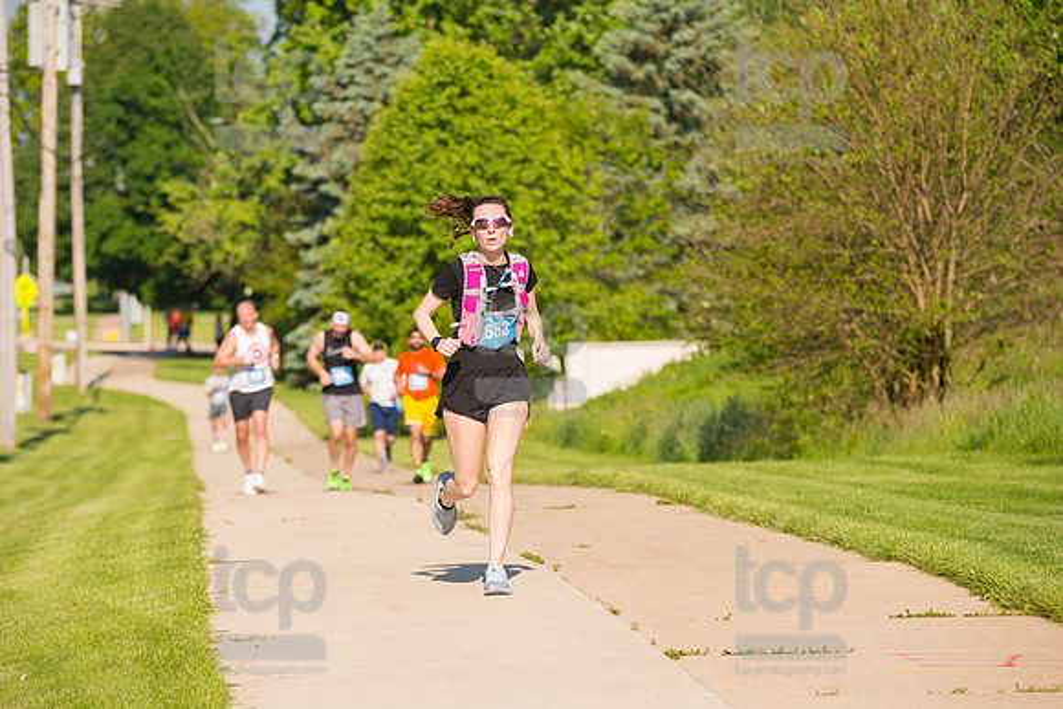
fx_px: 5021
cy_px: 354
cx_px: 532
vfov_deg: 8.1
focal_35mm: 170
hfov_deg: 12.1
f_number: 5.6
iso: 400
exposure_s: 1/2000
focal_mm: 170
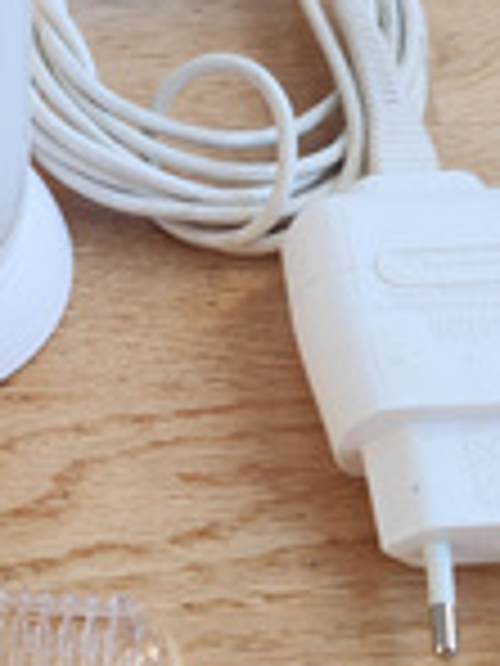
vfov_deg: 24.0
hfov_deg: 18.0
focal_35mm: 81
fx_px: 1560
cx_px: 74
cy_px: 234
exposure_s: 1/100
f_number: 1.8
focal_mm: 5
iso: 160
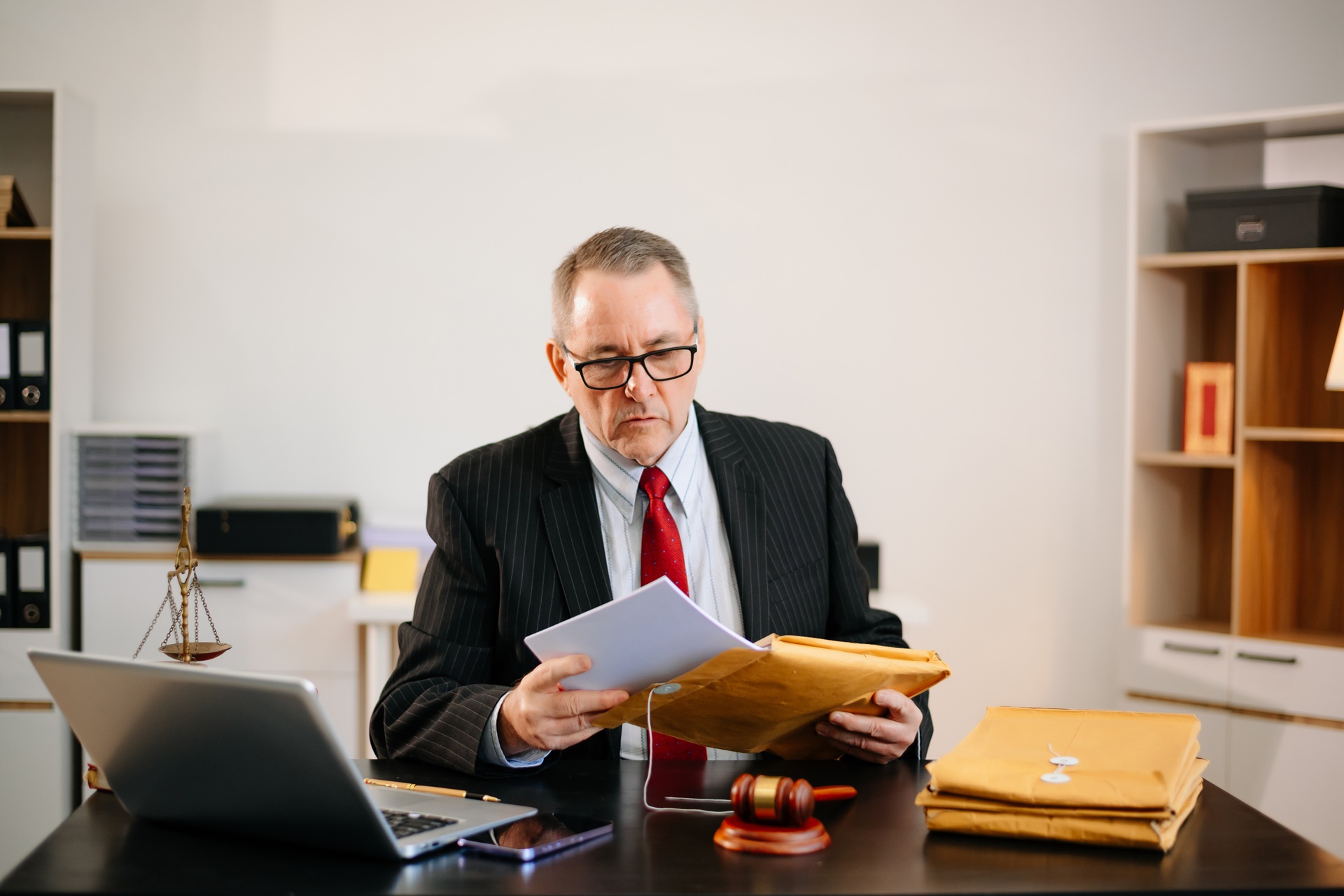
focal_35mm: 50
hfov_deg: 39.6
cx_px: 672
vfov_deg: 27.0
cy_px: 448
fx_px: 1867
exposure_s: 1/320
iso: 400
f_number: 2
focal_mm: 50
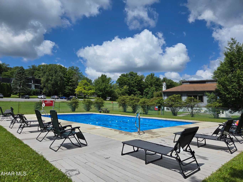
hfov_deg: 73.9
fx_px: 161
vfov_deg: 58.9
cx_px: 122
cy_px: 91
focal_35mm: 23
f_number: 1.8
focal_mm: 5.4
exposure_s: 1/3309
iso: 25
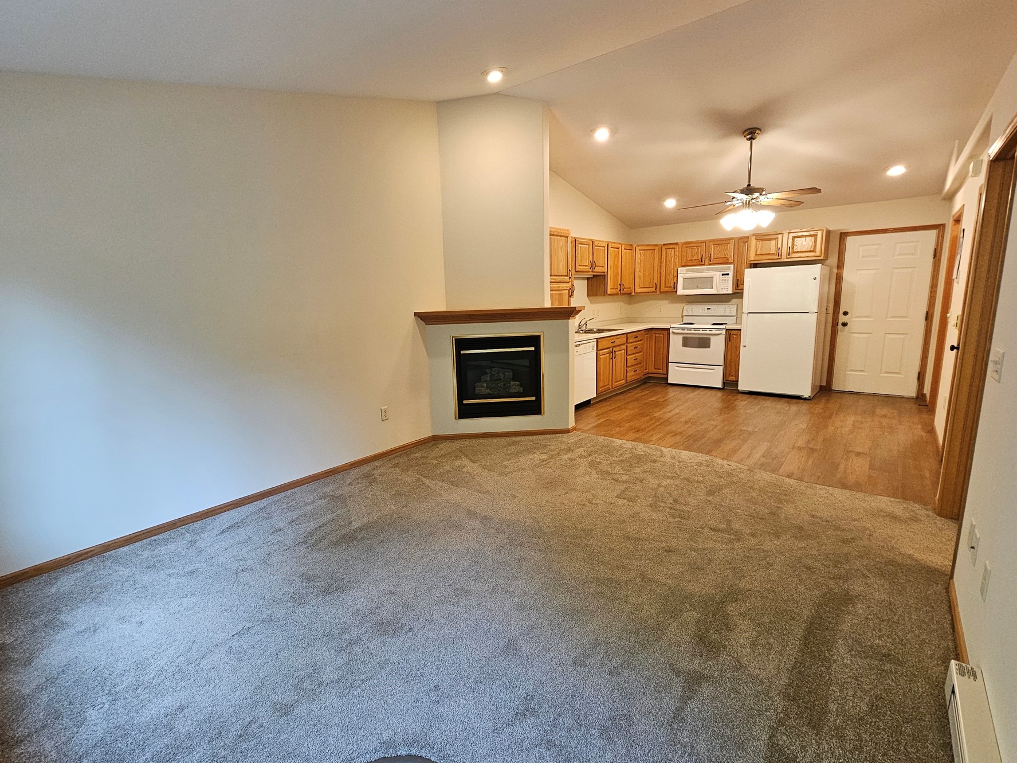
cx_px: 481
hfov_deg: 98.1
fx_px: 441
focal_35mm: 15
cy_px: 376
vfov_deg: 81.7
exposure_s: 1/60
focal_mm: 2.2
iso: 320
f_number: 2.2
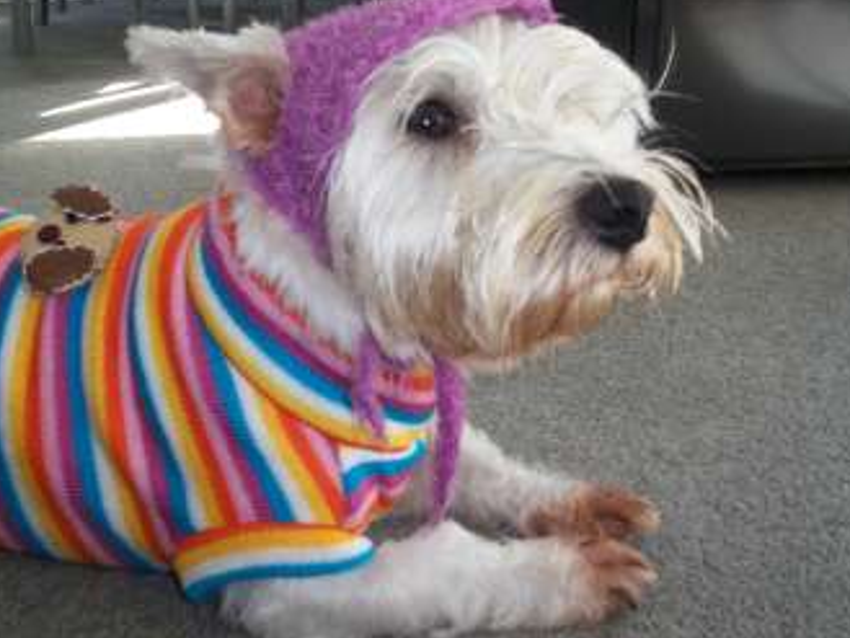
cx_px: 357
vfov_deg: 31.5
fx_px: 1130
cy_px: 267
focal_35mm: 46
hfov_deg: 41.1
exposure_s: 1/64
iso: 140
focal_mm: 5.9
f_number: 4.5
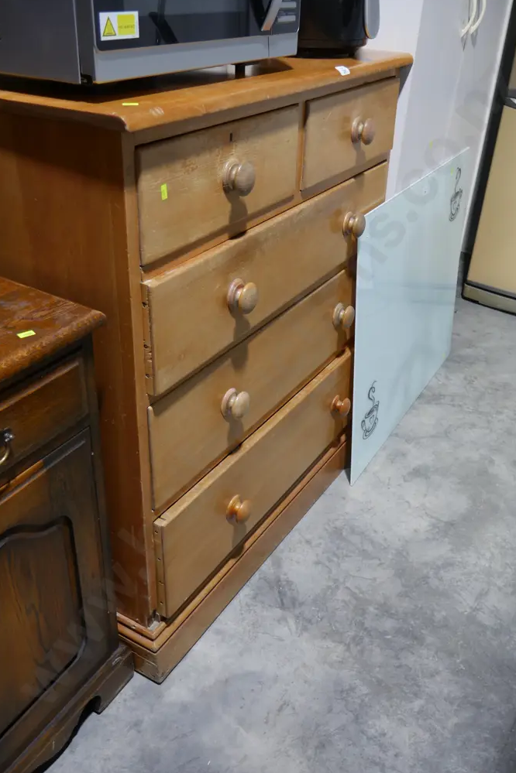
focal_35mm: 32
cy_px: 385
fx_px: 688
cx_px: 270
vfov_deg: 58.7
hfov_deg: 41.1
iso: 320
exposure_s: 1/60
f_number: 3.6
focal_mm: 15
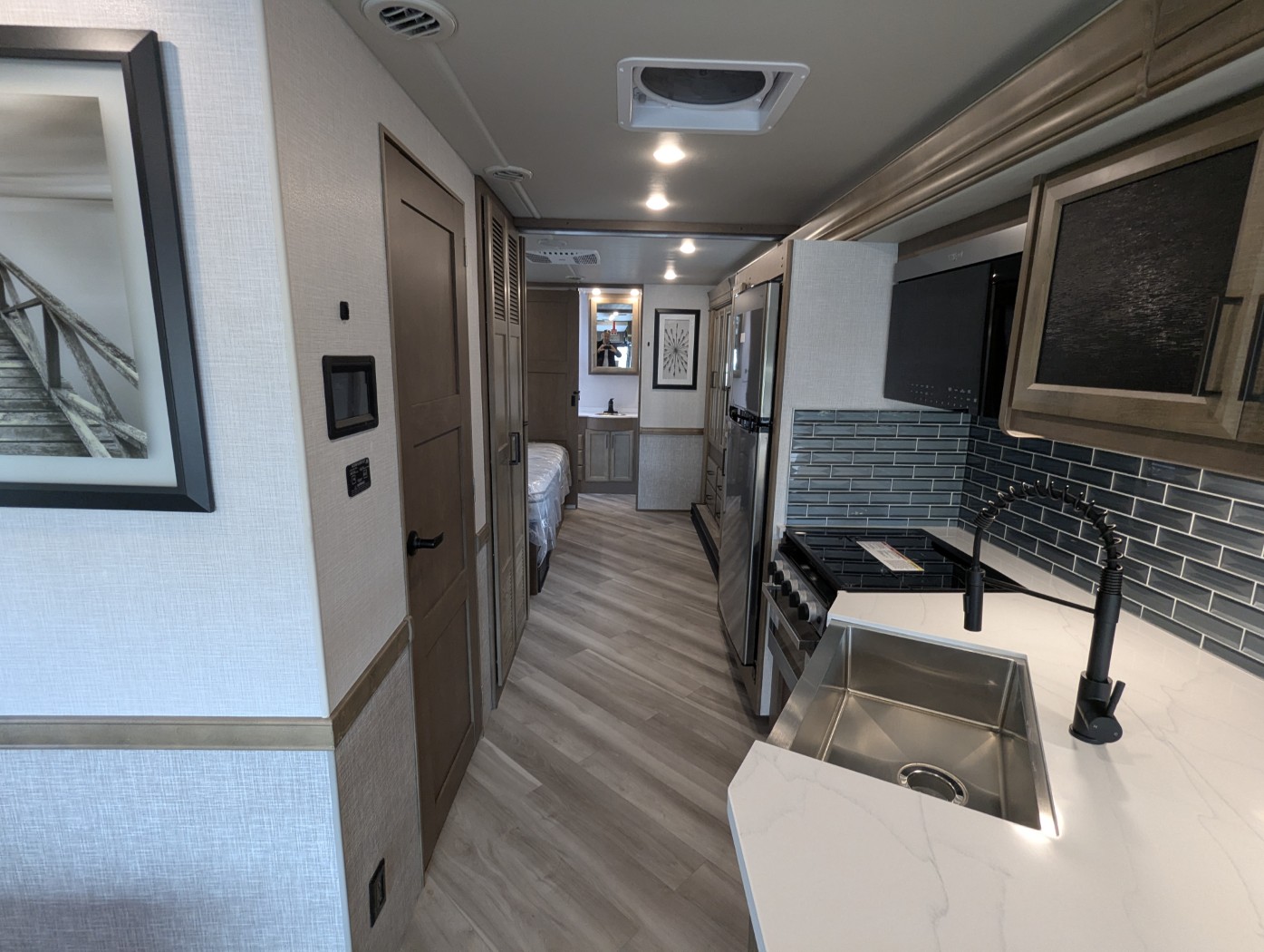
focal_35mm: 16
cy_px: 476
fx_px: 585
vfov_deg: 78.2
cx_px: 632
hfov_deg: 94.4
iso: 110
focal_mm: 2.35
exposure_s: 1/31.1
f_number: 2.2
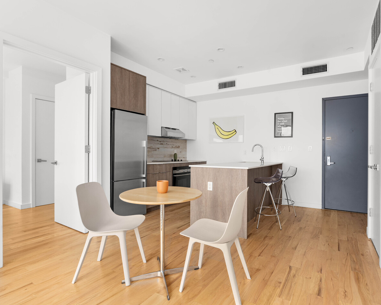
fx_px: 221
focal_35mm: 20
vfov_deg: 69.2
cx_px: 212
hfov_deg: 81.2
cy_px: 153
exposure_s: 1/2.5
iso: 320
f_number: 10
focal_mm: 16.5
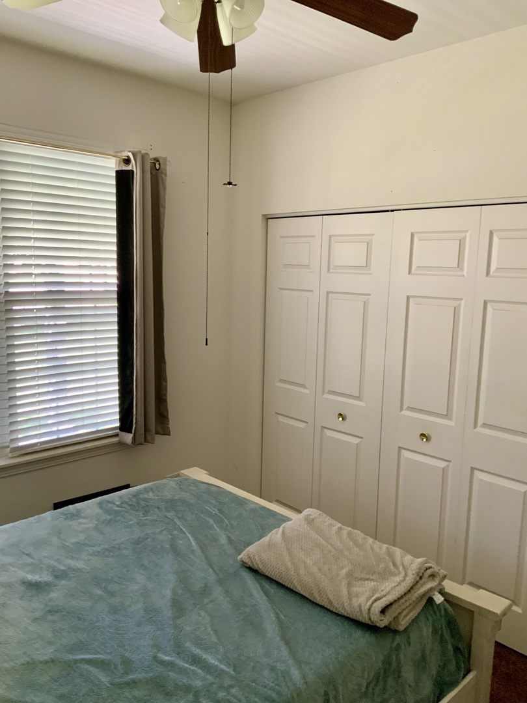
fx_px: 589
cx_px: 264
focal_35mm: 29
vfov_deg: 61.7
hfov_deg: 48.2
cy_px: 352
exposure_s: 1/60
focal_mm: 3
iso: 160
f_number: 1.8
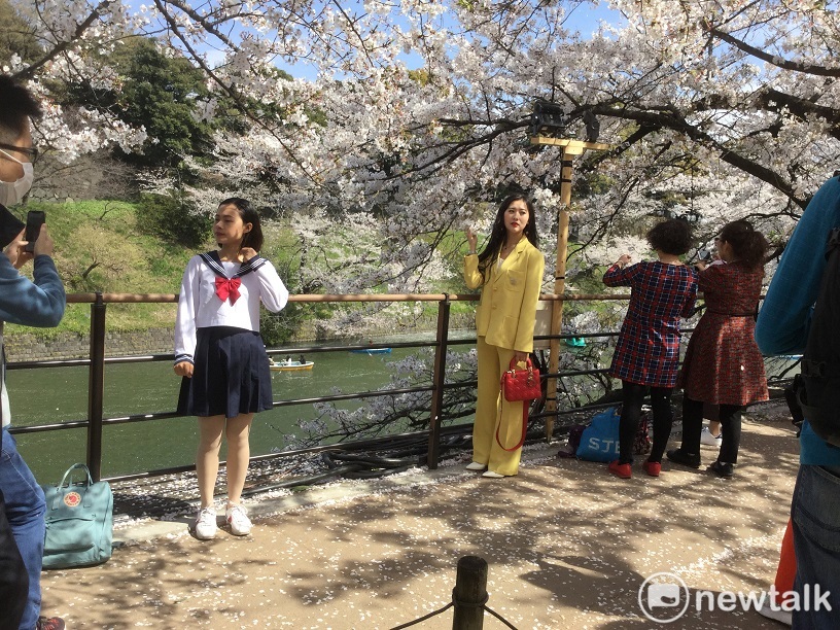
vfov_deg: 45.4
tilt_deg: -10.9
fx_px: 752
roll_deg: -2.7
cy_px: 315
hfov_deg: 58.4
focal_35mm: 31
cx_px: 420
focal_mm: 3.3
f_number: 2.4
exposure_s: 1/783
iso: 25
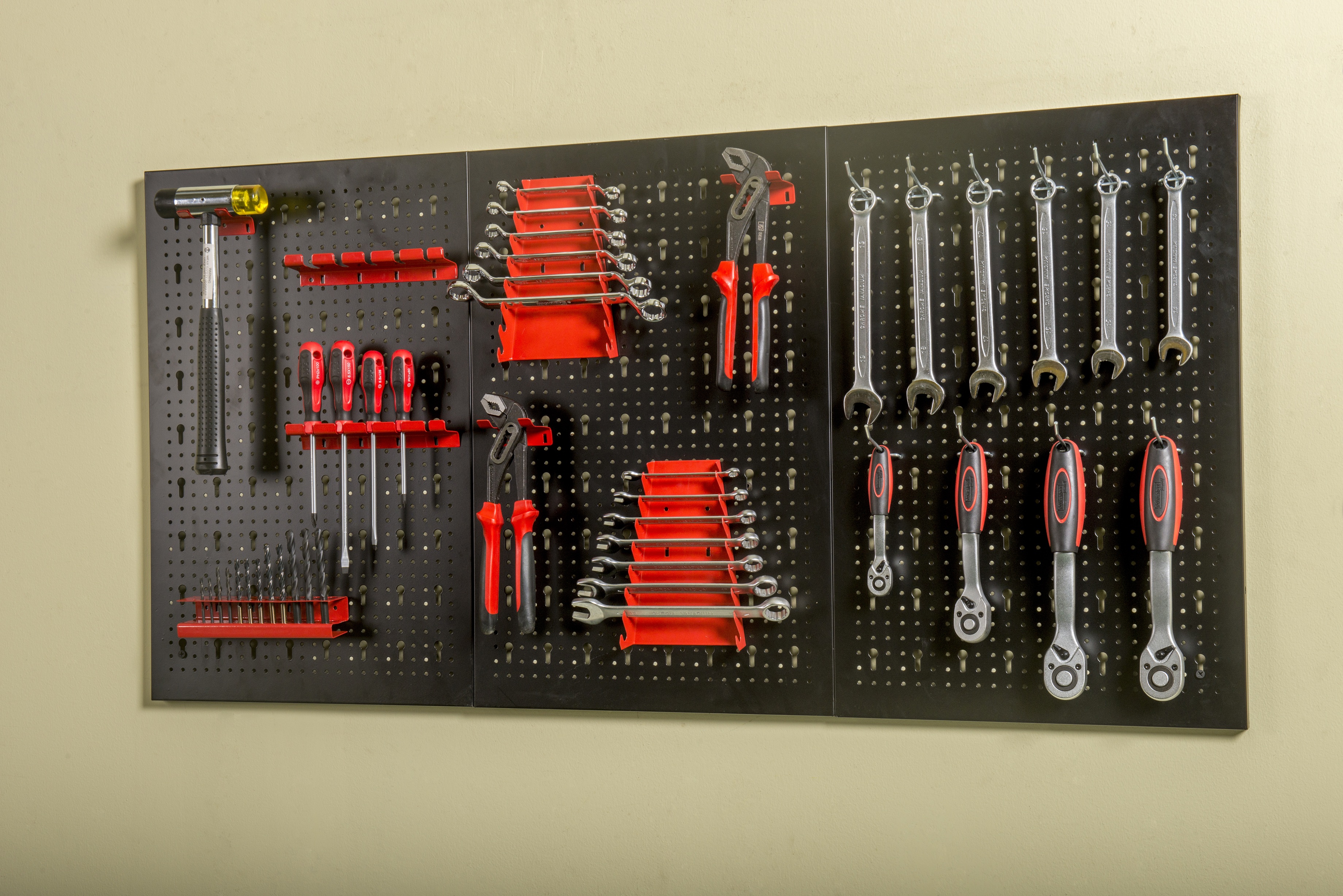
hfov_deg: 35.6
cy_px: 448
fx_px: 2090
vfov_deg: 24.2
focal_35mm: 56
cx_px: 672
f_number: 14
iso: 125
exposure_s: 1/200
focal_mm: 56
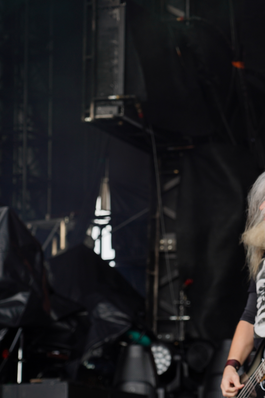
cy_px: 226
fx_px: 1988
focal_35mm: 180
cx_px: 190
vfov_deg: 11.4
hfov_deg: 7.6
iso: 100
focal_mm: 105
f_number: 4.5
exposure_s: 1/160
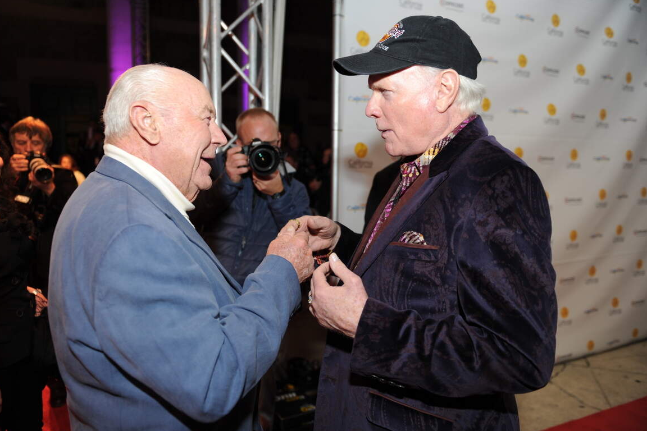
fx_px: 449
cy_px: 223
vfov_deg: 51.3
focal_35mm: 25
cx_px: 312
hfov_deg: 71.5
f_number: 2.8
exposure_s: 1/250
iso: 250
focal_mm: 24
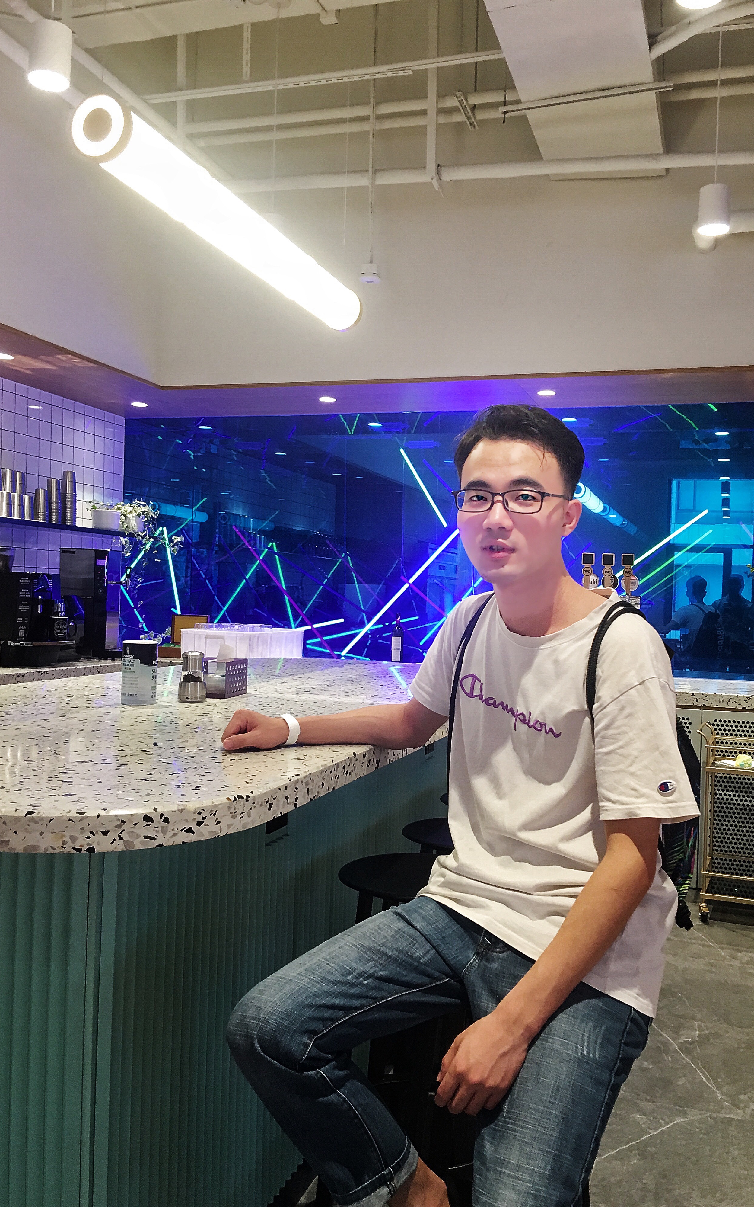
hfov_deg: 40.6
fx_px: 1019
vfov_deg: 61.2
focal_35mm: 31
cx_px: 409
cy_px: 608
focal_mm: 4.15
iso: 50
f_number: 2.2
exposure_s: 1/17
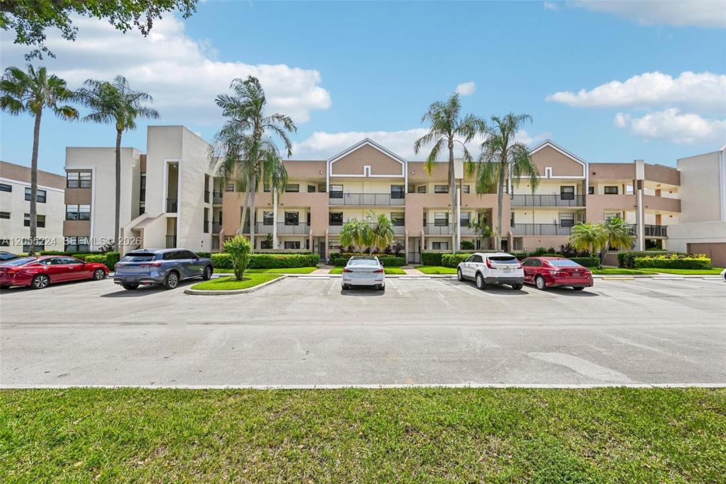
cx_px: 363
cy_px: 242
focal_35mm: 14
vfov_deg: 81.2
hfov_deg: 104.3
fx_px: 282
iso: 1250
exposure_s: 1/5000
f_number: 8
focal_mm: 14
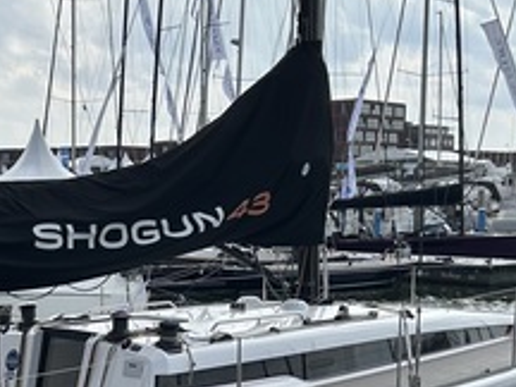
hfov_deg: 23.7
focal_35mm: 82
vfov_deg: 17.6
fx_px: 1222
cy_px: 387
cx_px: 155
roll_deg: +1.3
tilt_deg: -10.0
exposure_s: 1/5319
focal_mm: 5.7
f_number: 1.5
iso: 50
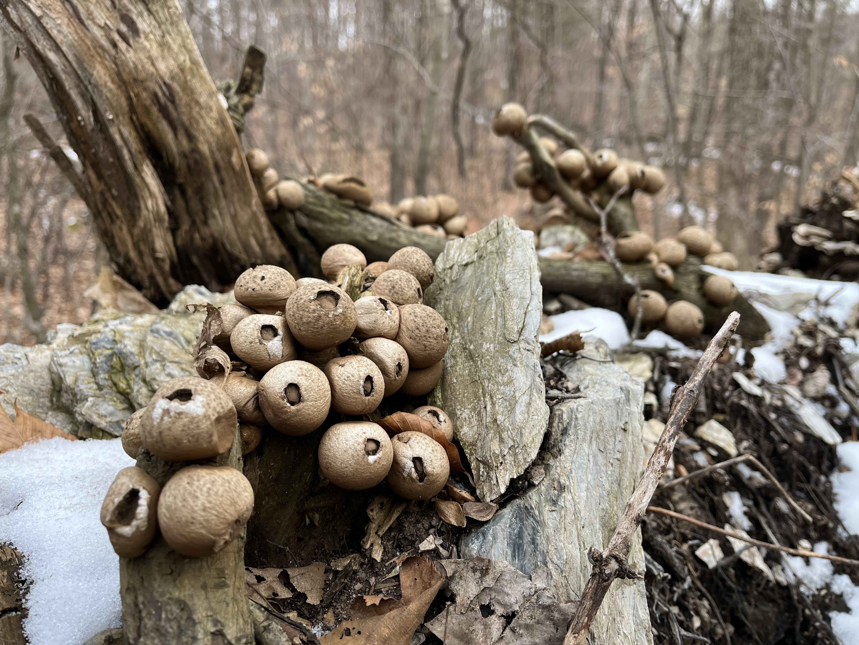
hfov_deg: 67.3
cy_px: 322
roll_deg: +1.6
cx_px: 430
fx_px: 645
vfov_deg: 53.1
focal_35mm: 26
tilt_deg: -14.8
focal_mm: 5.1
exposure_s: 1/121
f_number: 1.6
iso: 50
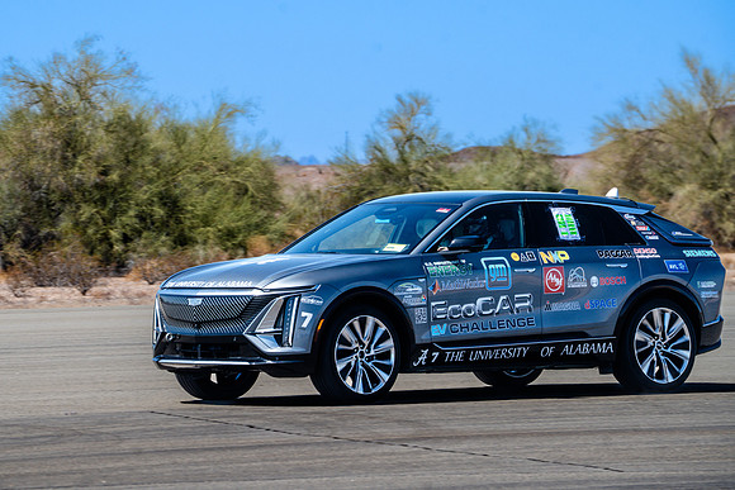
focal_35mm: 245
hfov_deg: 8.4
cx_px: 281
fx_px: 5000
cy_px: 210
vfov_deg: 5.6
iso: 200
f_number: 8
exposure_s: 1/500
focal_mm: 198
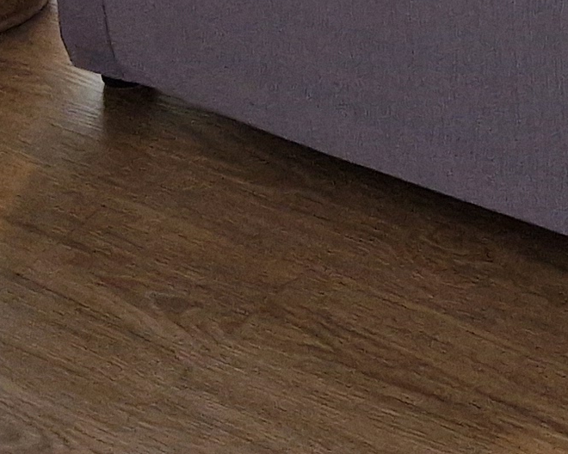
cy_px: -833
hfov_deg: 13.1
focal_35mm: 136
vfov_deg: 9.4
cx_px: 948
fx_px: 2286
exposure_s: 1/180
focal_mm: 5.4
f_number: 1.8
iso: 64
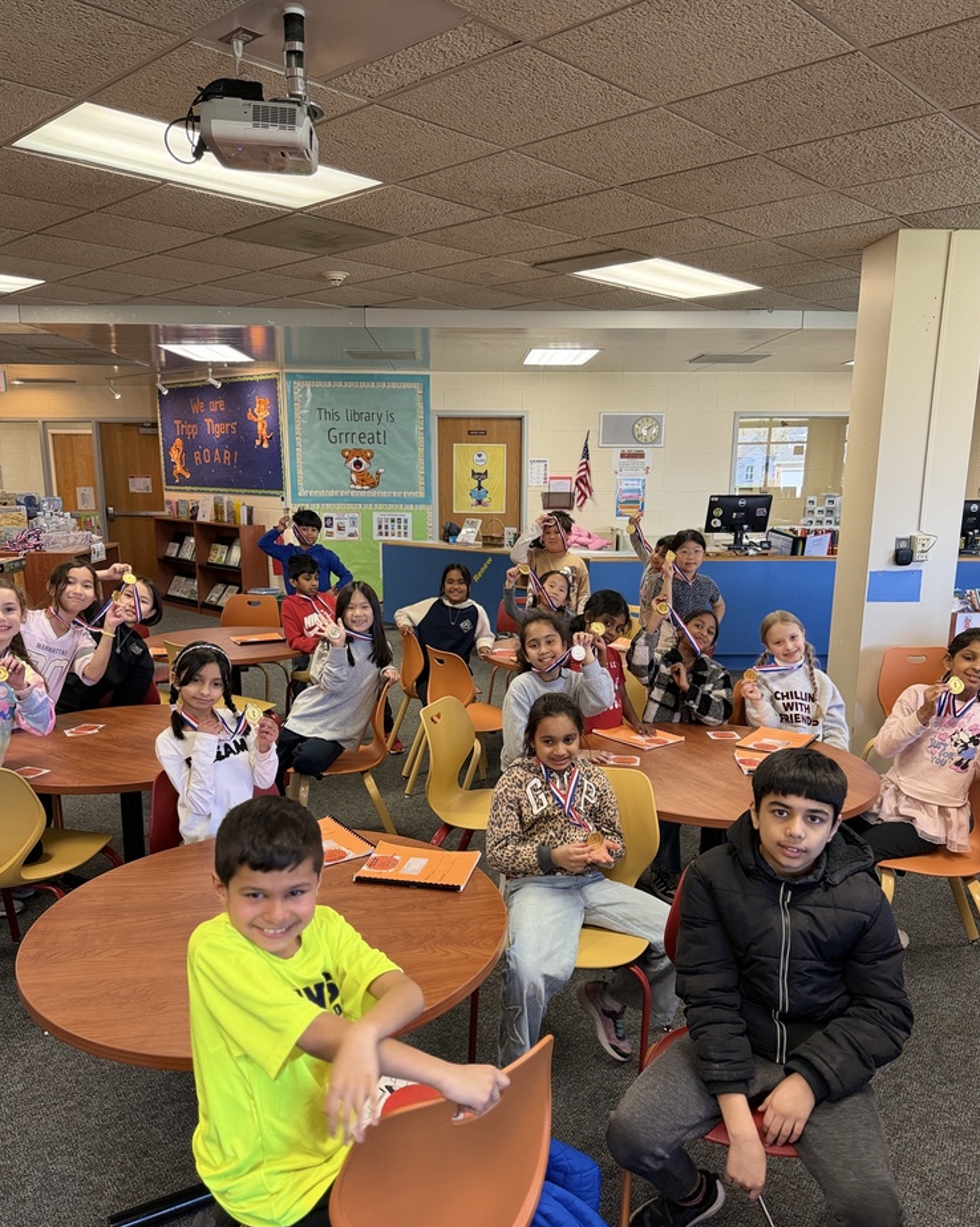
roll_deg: -0.4
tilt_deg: -12.6
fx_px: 943
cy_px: 678
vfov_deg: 65.9
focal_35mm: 26
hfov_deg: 54.9
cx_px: 486
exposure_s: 1/120
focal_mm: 6.76
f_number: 1.78
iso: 320
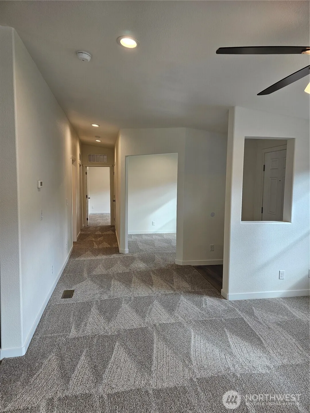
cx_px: 155
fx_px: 275
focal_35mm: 23
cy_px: 206
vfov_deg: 73.9
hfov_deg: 58.9
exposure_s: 1/120
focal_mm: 6.3
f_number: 1.7
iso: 50
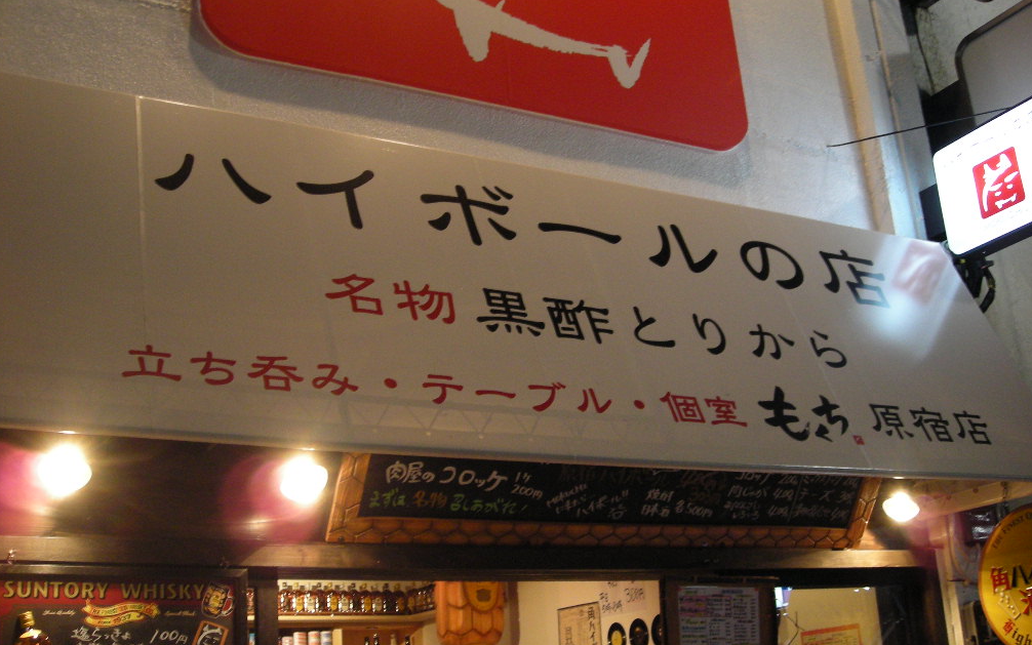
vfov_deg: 31.2
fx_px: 1153
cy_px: 252
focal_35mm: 41
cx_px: 512
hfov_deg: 48.2
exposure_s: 1/16.8
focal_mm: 6.3
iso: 200
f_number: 3.2
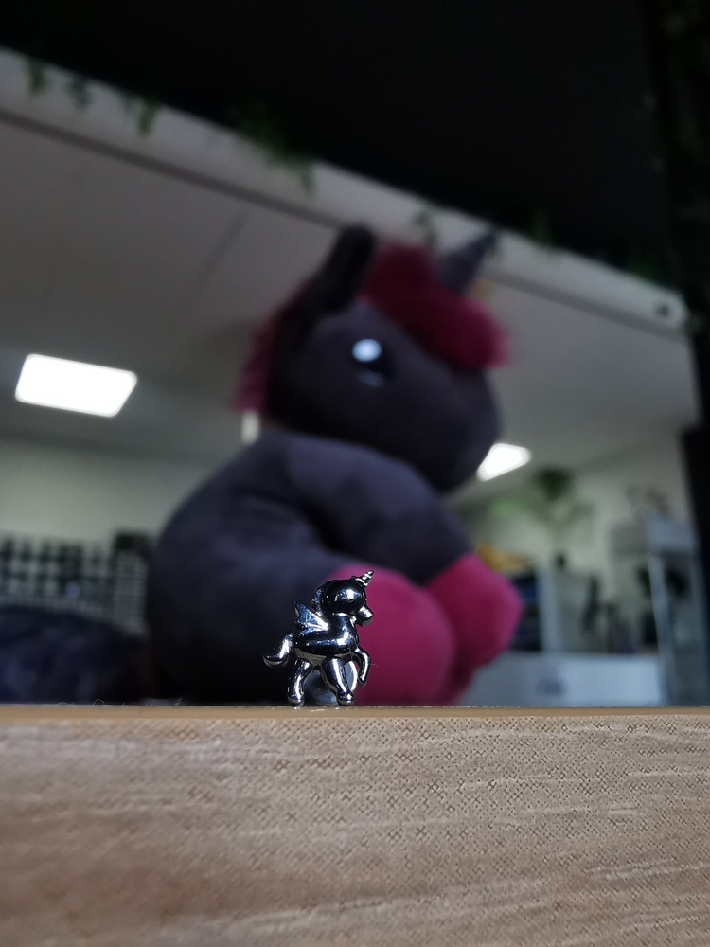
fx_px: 738
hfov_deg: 51.4
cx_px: 355
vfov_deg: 65.3
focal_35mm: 27
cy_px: 474
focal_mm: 2.35
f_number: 2.2
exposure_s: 1/60
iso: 64
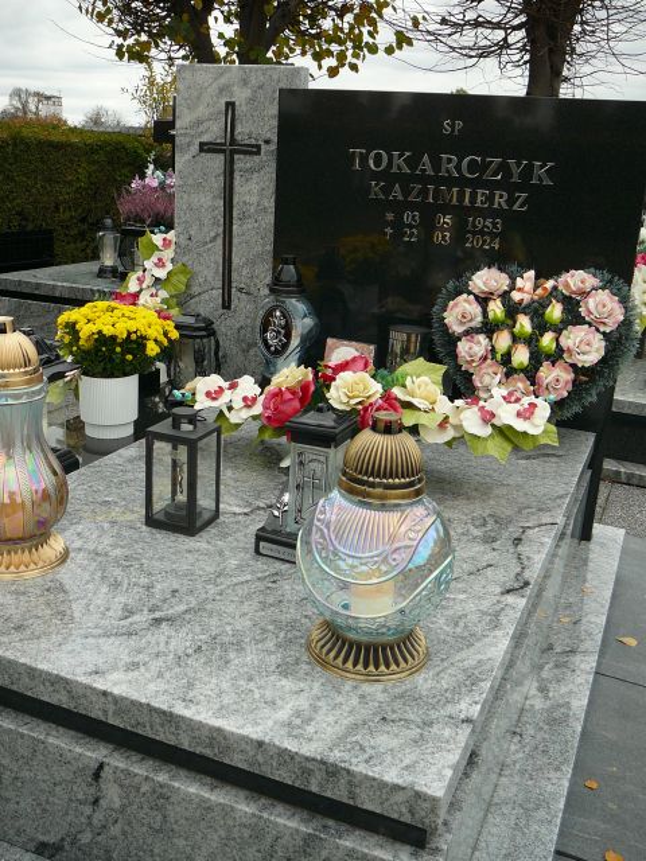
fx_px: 871
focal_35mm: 35
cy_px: 430
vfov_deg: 52.6
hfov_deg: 40.7
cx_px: 323
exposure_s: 1/160
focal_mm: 5.2
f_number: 2.8
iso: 80
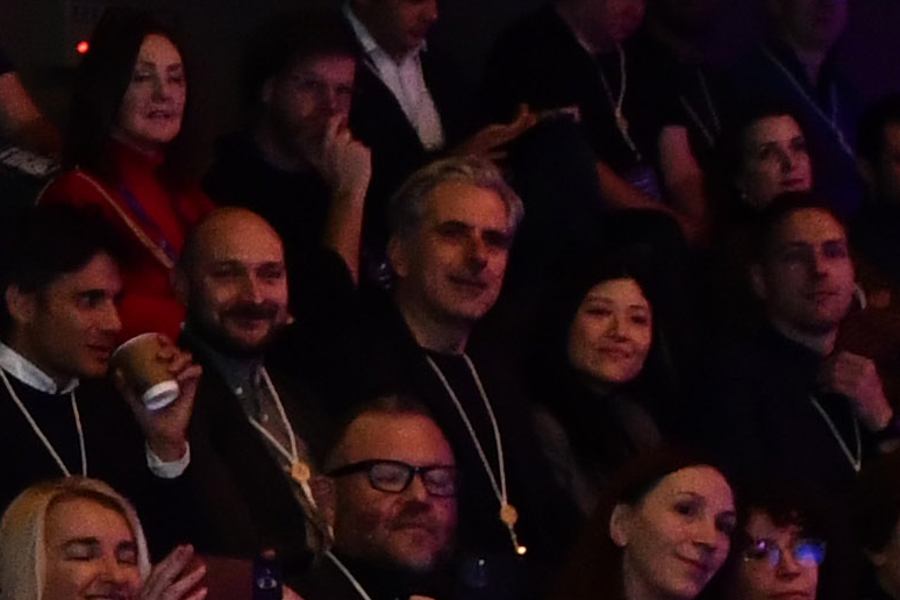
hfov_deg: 7.7
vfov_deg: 5.3
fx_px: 6474
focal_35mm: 259
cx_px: -664
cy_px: 497
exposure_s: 1/50
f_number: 5.6
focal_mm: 24
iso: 1600
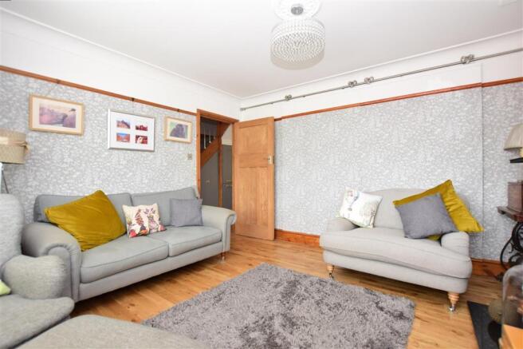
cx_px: 262
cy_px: 174
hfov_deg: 100.4
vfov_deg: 77.3
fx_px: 218
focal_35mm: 15
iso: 400
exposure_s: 1/25
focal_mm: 10
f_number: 5.6
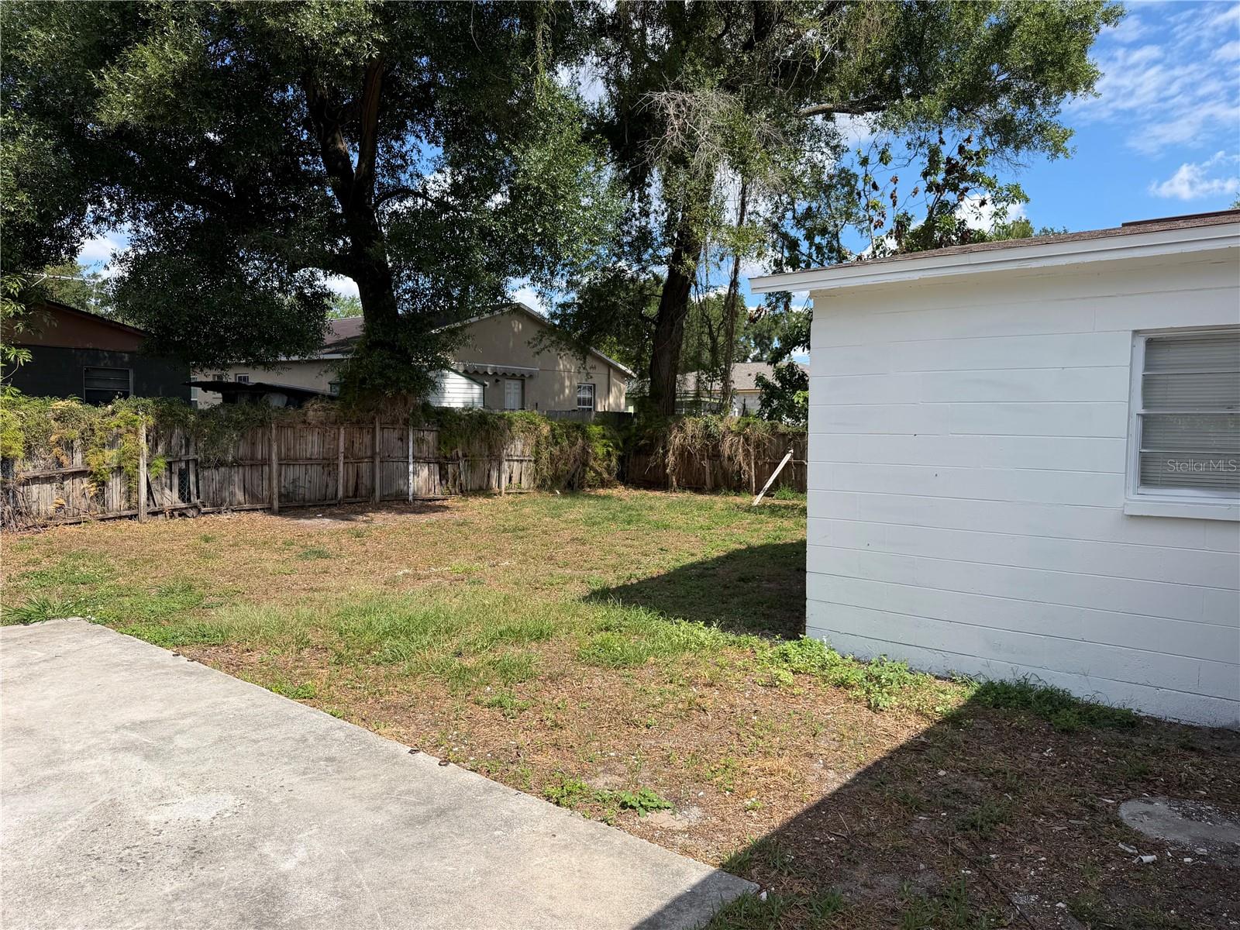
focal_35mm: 24
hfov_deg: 71.6
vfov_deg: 56.8
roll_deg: -0.5
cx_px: 620
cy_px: 465
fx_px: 860
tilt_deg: -4.0
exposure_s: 1/3953
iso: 80
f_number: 1.78
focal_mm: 6.76
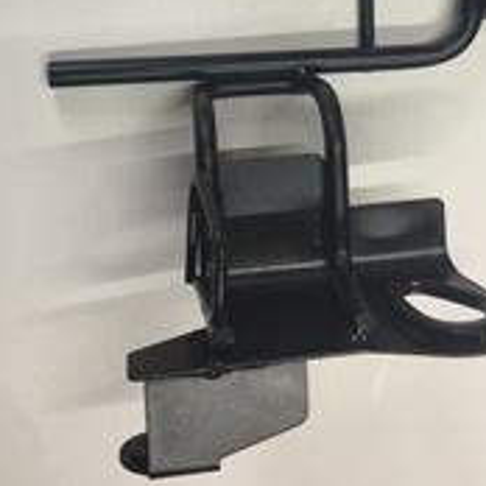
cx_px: 274
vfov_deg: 26.6
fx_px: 937
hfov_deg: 29.0
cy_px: -59
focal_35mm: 59
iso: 50
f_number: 2.2
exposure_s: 1/17
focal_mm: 4.15
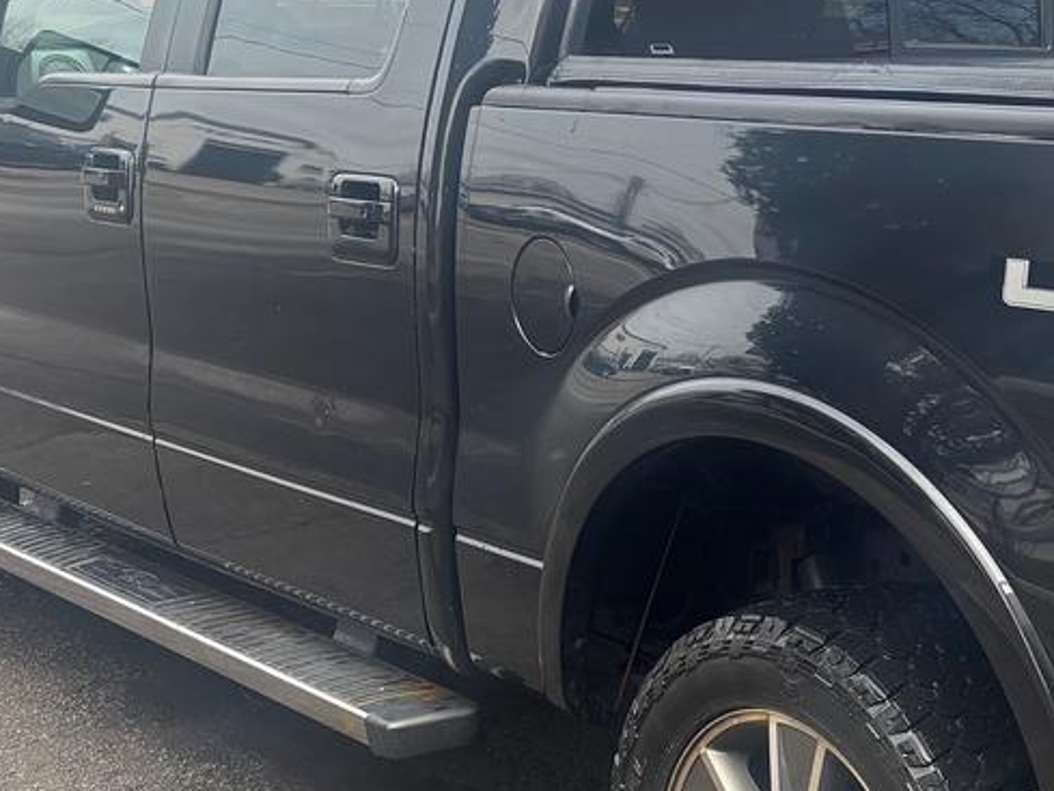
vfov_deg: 21.6
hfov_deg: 26.8
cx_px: 1091
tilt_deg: -11.7
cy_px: 420
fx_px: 2071
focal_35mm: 68
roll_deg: -2.6
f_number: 1.6
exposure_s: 1/970
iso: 50
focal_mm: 5.96
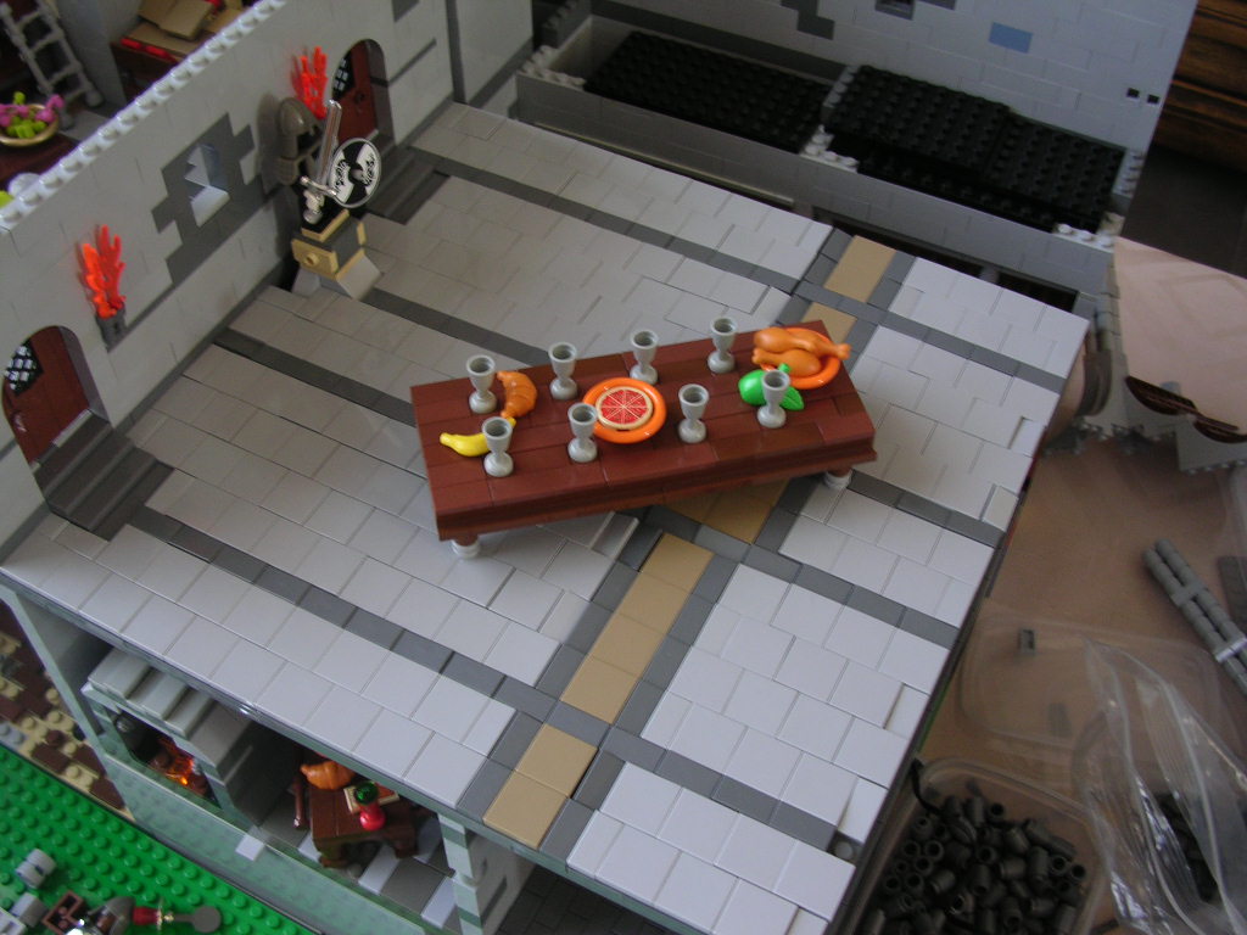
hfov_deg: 49.0
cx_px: 624
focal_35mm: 38
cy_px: 468
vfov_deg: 37.7
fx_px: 1369
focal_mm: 5.8
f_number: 2.8
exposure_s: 1/10.6
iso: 100
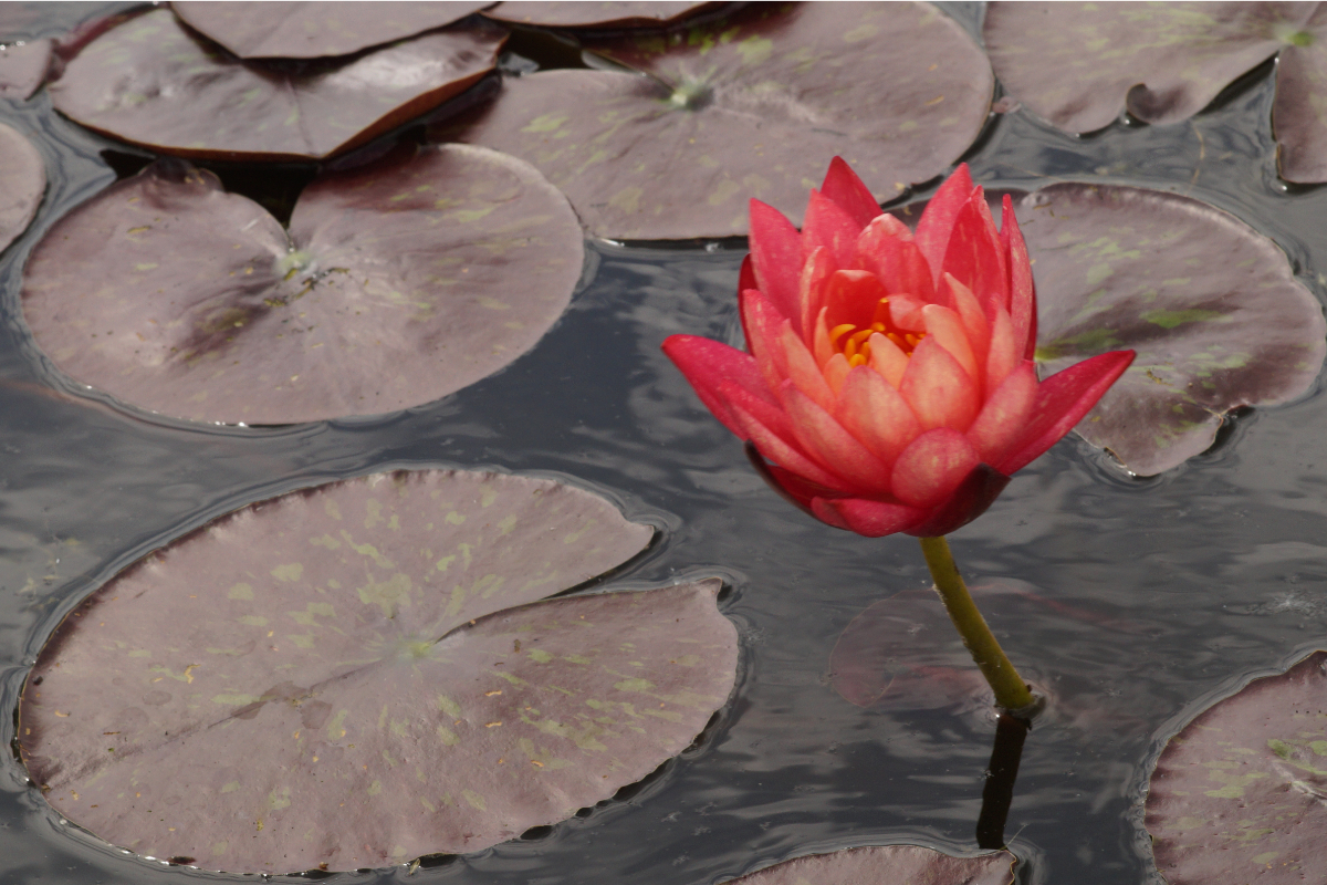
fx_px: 5529
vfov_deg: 9.1
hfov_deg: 13.7
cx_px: 664
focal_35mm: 150
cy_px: 442
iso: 320
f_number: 14
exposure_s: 1/160
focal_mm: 100
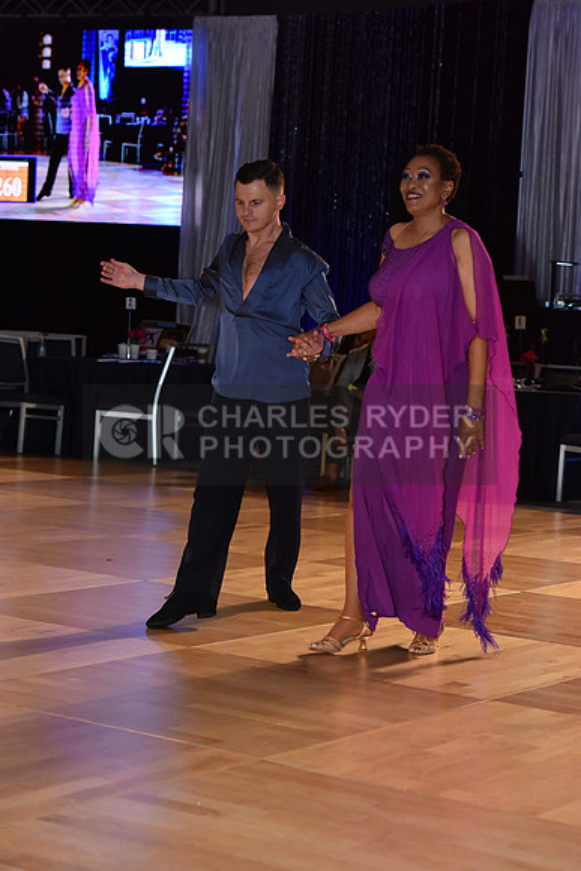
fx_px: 1984
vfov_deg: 24.8
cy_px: 436
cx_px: 290
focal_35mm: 82
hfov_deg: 16.7
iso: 2000
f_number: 5
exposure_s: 1/400
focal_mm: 82
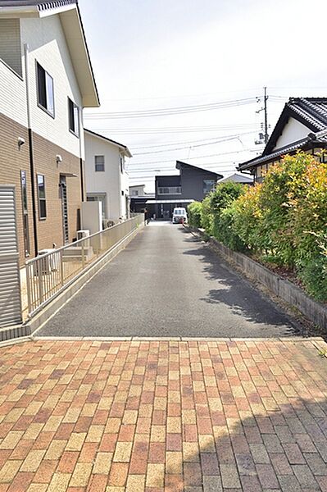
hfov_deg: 43.5
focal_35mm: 30
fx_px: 409
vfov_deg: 62.0
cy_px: 246
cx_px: 164
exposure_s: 1/160
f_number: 8
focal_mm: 20
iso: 125
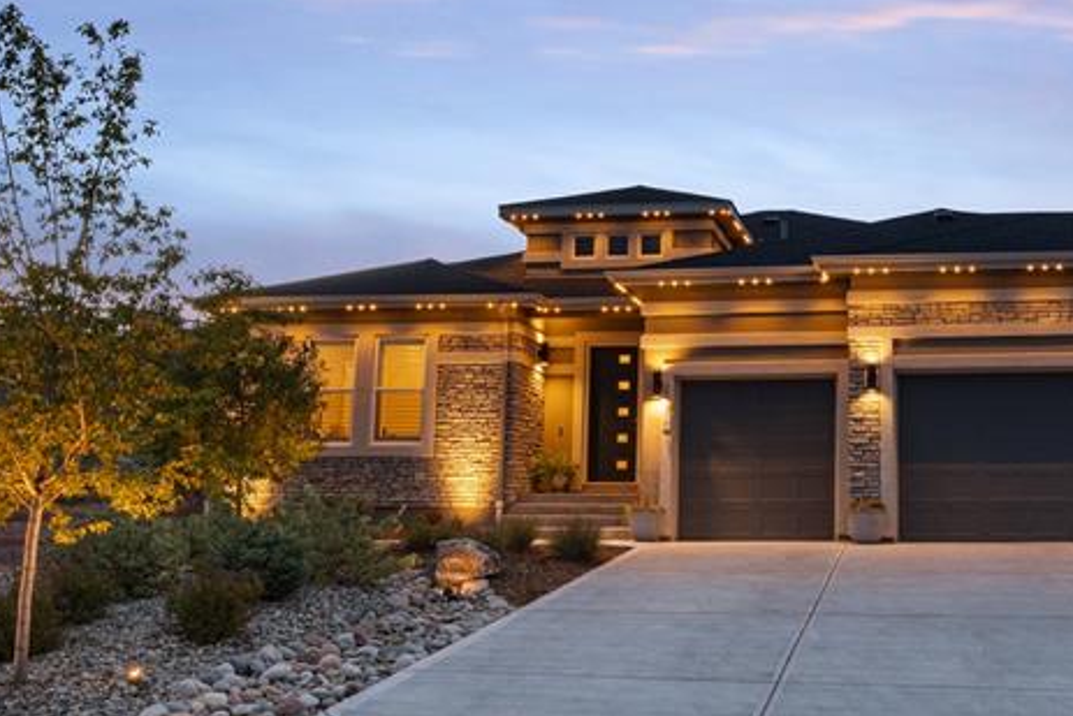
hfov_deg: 44.6
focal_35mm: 42
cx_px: 786
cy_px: 287
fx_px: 1265
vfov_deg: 31.5
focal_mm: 12.8
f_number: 8
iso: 400
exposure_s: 2
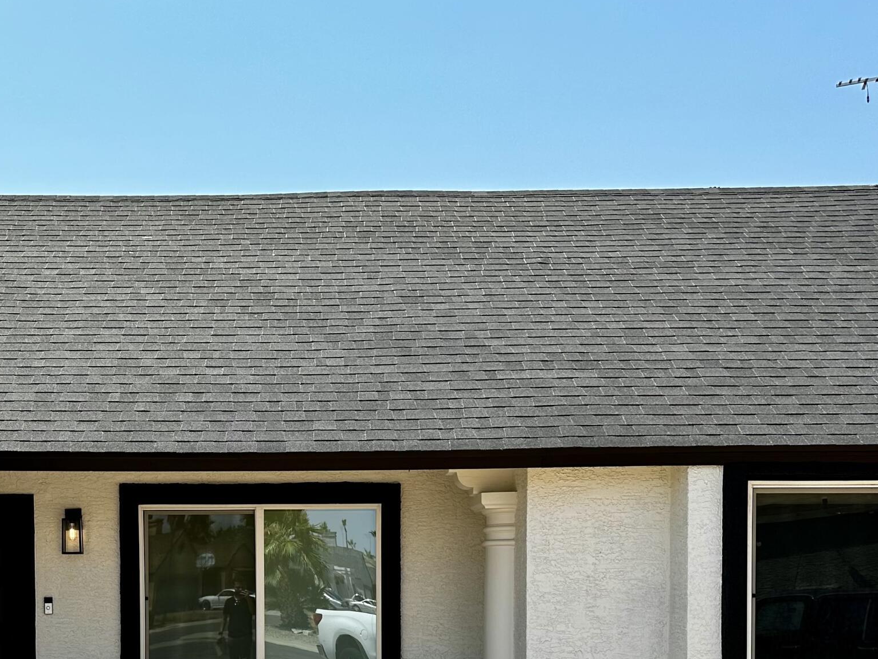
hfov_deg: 39.3
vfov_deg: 29.3
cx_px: 213
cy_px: 620
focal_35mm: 47
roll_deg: -0.5
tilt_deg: -1.2
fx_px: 1192
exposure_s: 1/4545
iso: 80
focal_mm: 6.86
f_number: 1.78
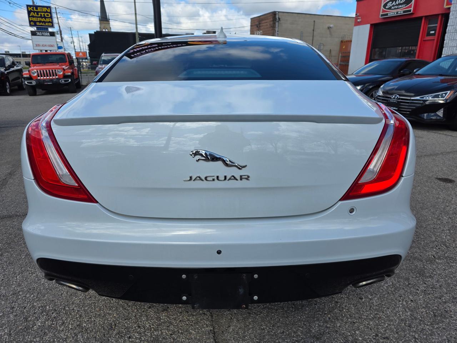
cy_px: 172
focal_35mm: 23
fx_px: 304
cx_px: 228
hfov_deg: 73.9
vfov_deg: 58.9
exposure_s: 1/4057
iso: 80
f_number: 1.7
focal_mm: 6.3
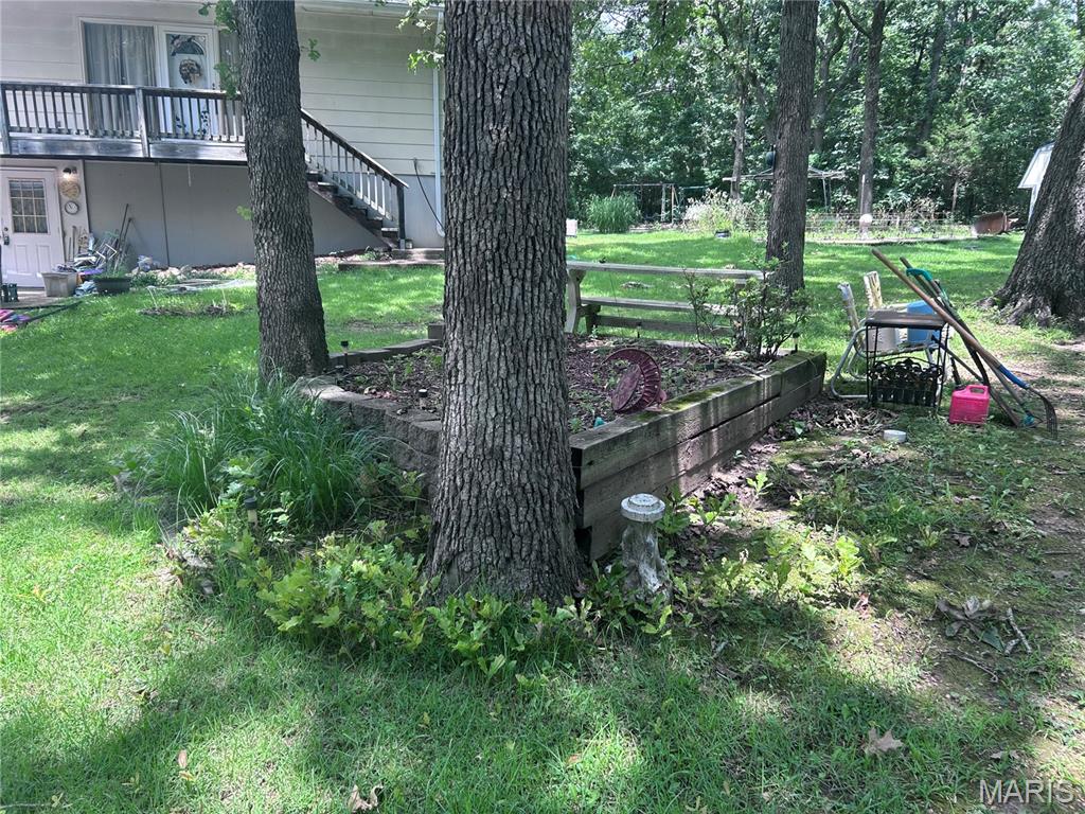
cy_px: 407
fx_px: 815
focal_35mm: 26
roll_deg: +0.1
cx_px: 542
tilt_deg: -10.8
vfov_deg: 53.1
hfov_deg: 67.3
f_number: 1.5
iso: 50
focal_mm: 5.7
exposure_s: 1/439
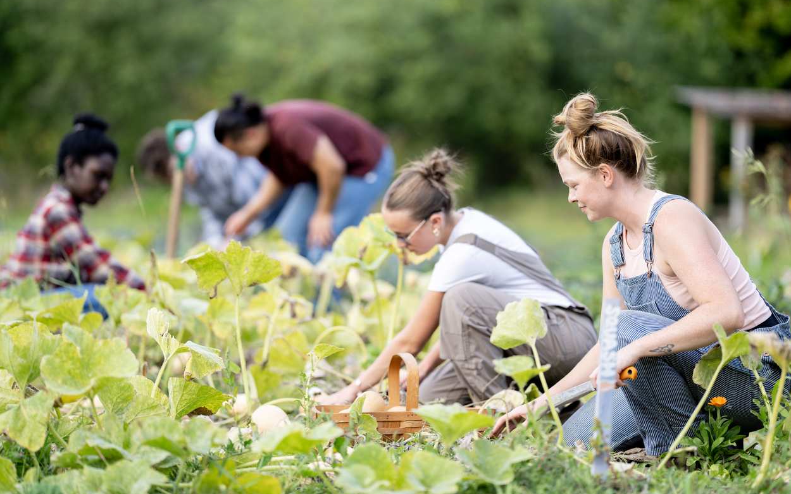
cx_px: 396
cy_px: 246
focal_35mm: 138
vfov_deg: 9.5
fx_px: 2975
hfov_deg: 15.1
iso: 100
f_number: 1.8
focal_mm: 135
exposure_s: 1/640
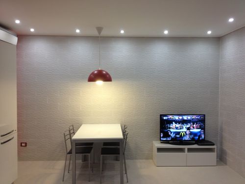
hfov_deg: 52.6
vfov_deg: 40.7
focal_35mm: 35
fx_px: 248
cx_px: 122
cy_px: 92
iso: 80
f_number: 2.4
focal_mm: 4.28
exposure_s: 1/20
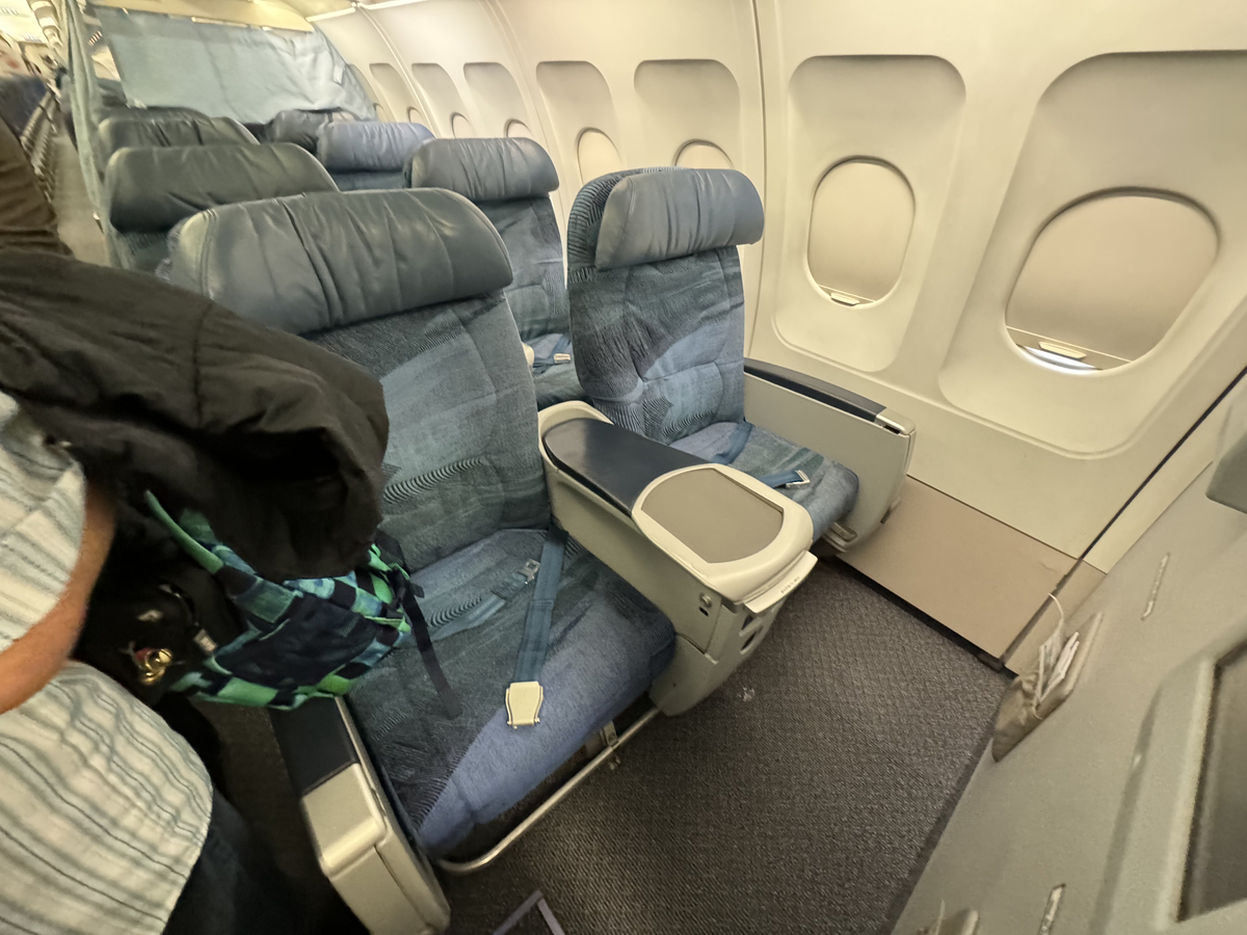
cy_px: 468
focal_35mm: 14
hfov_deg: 102.1
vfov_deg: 85.7
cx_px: 624
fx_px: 504
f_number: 2.2
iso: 1000
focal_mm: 2.22
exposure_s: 1/57
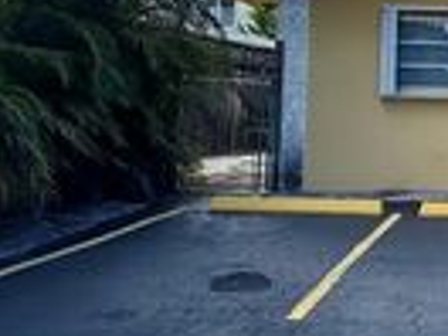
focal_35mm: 68
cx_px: 591
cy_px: 58
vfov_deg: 21.3
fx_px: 880
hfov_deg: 24.7
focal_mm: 2.22
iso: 50
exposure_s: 1/1020
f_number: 2.2
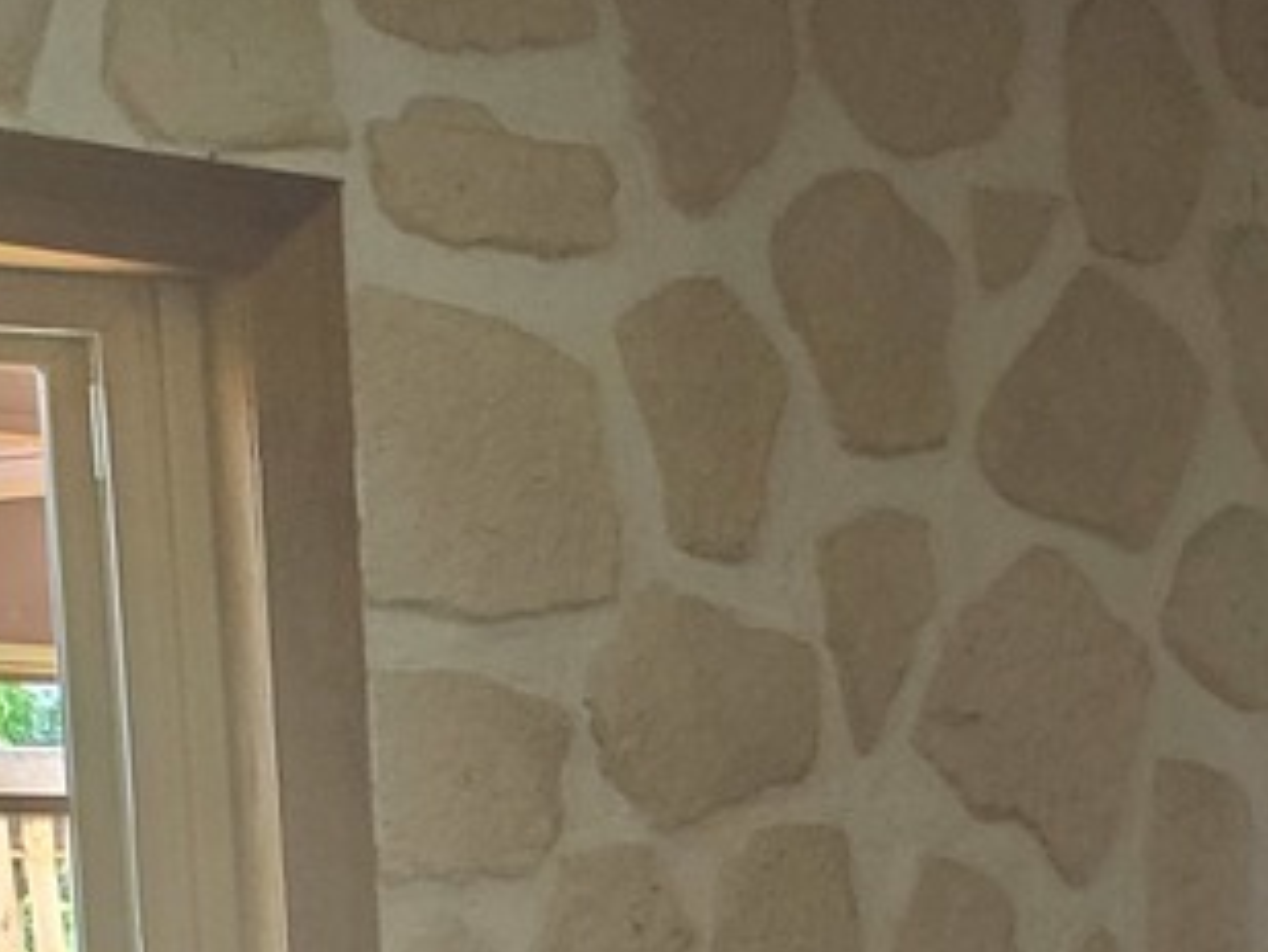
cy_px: 1859
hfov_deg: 15.2
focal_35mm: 121
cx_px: 1838
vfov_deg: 11.2
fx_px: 4434
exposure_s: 1/85
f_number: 2.4
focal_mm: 4.3
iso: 200
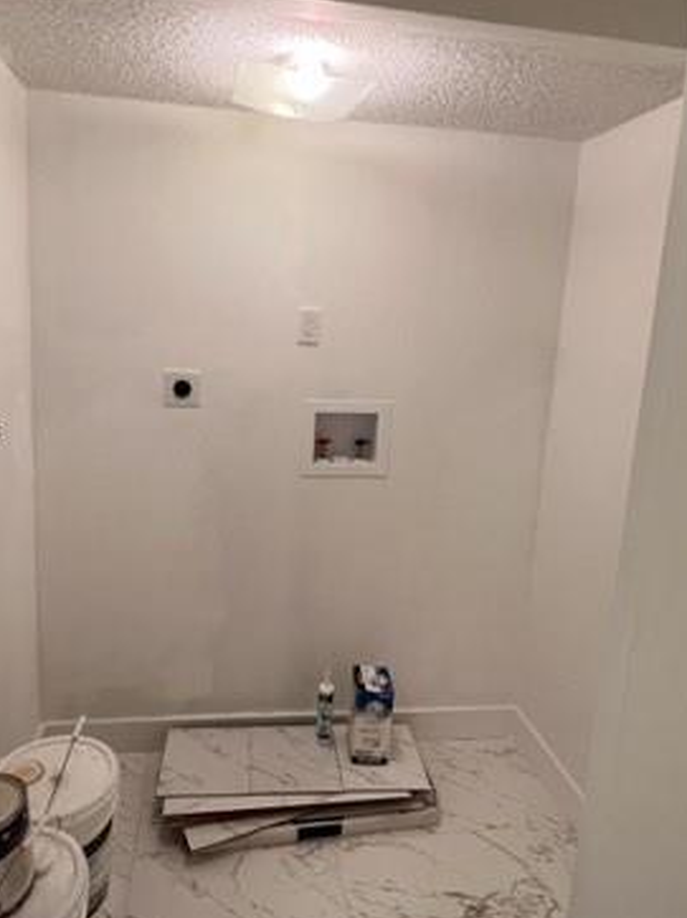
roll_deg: -2.9
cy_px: 429
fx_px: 609
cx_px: 314
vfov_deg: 73.9
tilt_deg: -9.8
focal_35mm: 23
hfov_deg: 58.7
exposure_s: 1/120
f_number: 1.8
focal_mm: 1.57
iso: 80
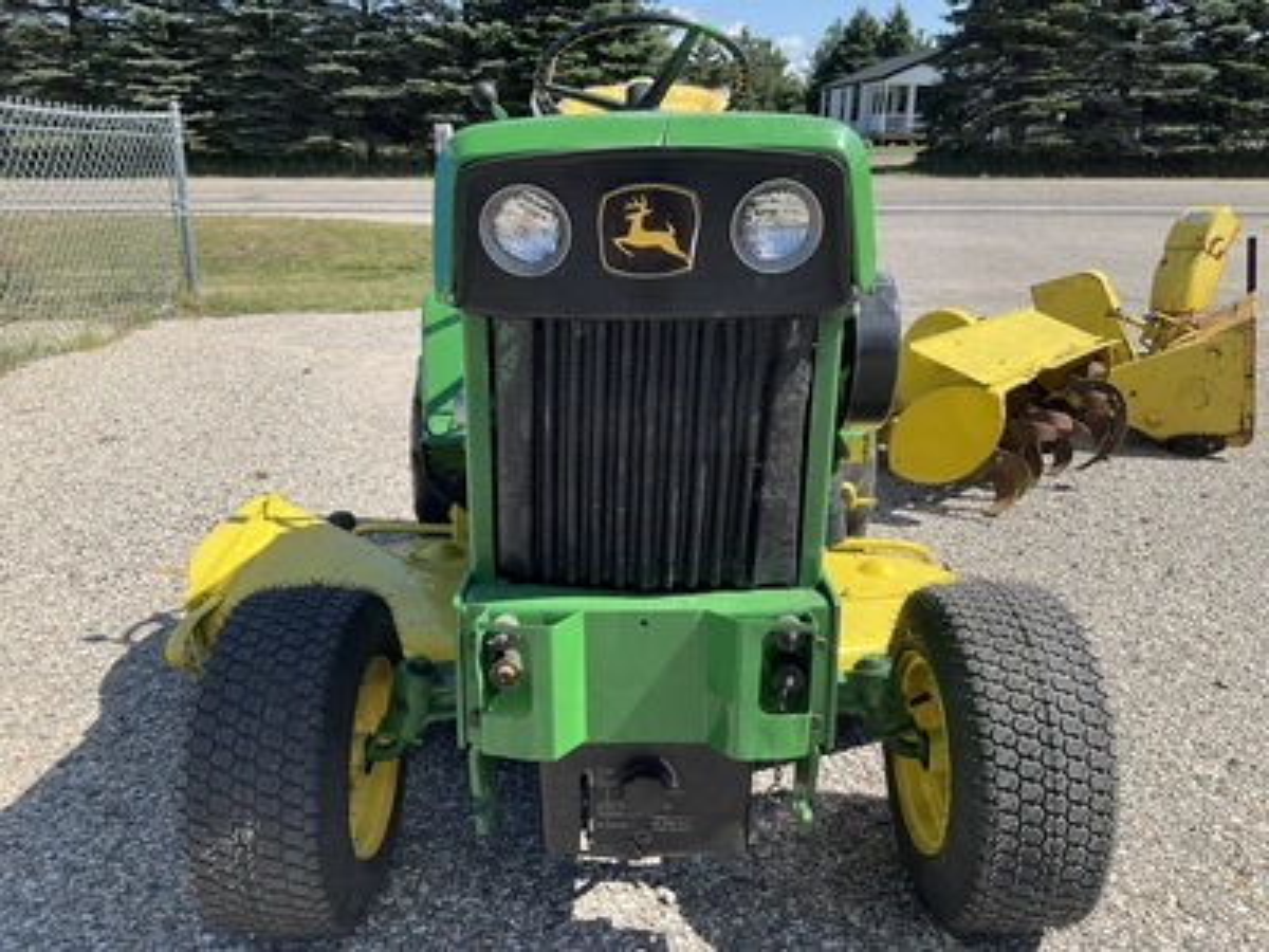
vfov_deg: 48.2
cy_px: 476
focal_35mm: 29
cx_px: 634
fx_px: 1063
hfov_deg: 61.7
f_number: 1.8
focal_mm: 3
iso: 25
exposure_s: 1/1250
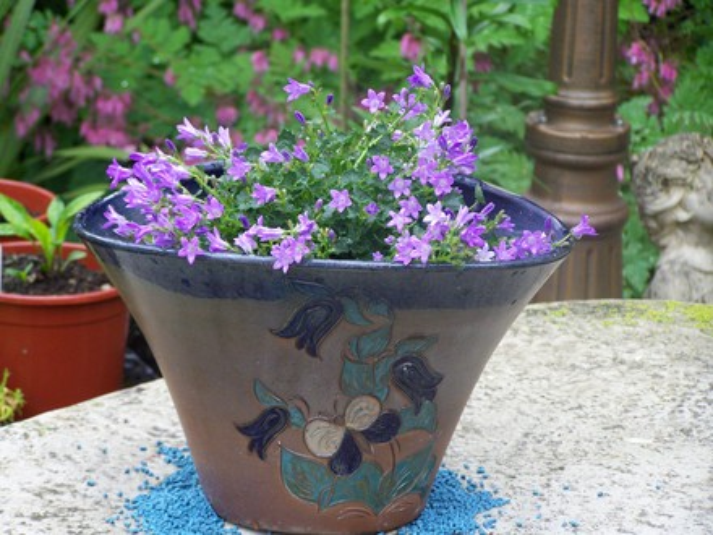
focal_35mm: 139
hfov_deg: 14.2
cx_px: 356
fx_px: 2863
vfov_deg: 10.7
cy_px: 268
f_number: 3.3
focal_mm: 23.1
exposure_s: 1/50
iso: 160
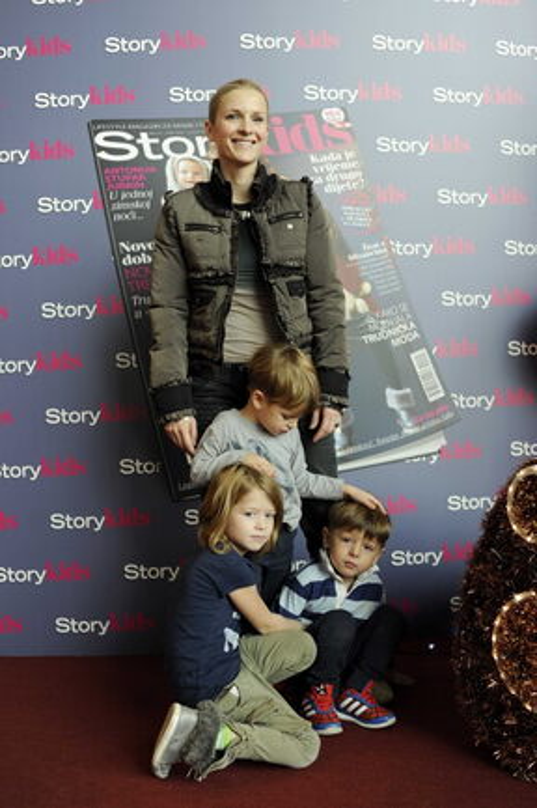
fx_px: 784
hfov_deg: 37.8
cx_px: 268
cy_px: 404
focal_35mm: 35
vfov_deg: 54.5
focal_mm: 35
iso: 640
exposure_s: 1/125
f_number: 3.5
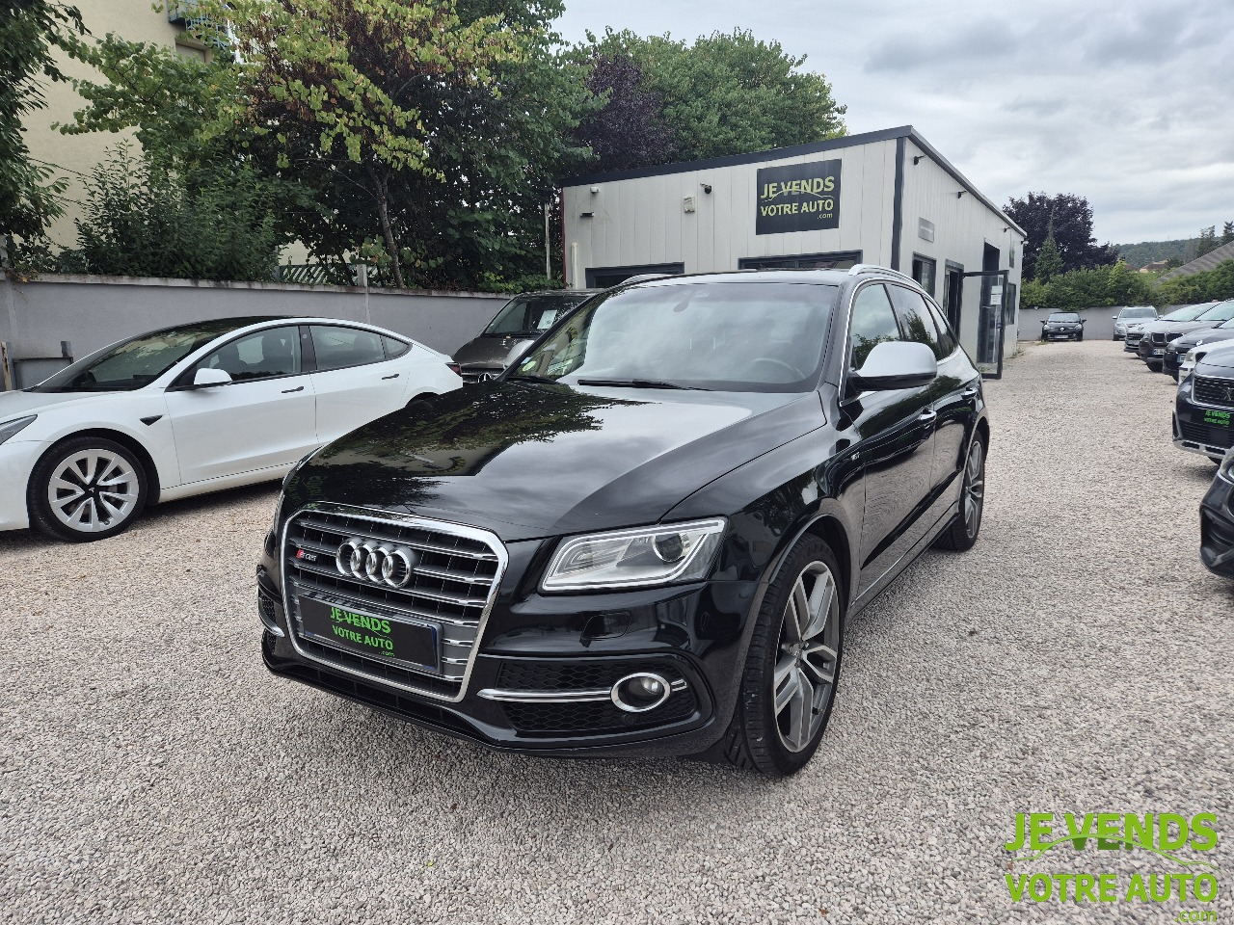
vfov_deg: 58.9
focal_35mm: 23
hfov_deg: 73.9
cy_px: 462
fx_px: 820
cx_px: 617
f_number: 1.8
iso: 25
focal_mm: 5.4
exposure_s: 1/1176
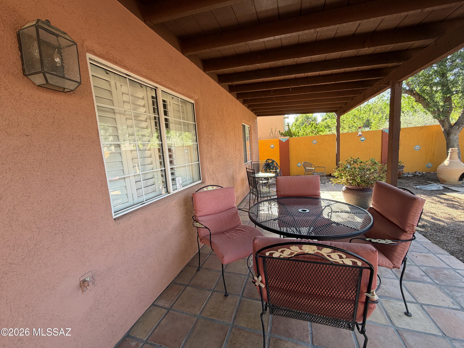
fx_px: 188
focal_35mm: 14
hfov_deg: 102.1
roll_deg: +4.3
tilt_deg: -7.1
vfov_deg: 85.7
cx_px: 232
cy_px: 174
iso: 80
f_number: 2.2
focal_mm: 2.22
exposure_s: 1/121
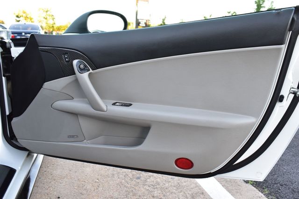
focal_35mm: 33
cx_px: 150
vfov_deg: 39.9
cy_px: 100
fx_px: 274
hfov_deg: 57.2
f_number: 7.1
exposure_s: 1/40
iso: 400
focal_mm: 22
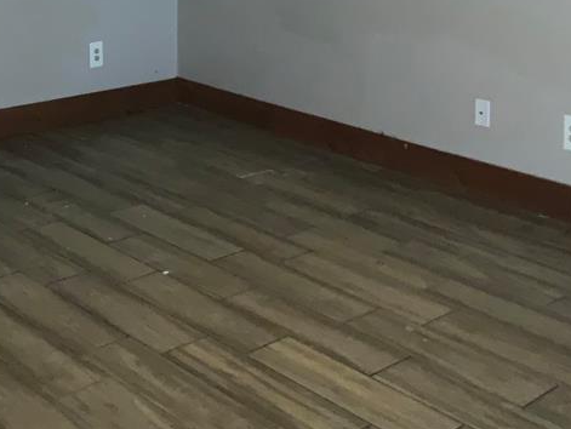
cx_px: 178
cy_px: 5
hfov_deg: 30.4
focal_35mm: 63
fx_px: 1040
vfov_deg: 22.5
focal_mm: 3
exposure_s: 1/29
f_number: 1.8
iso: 200
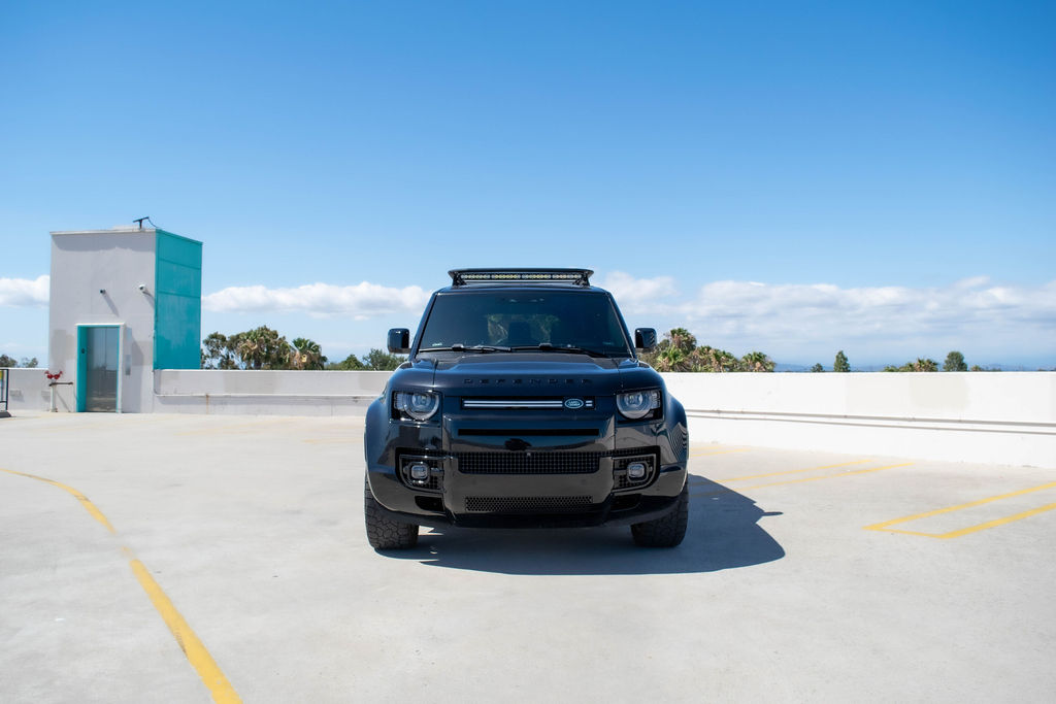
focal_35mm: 27
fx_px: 802
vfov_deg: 47.4
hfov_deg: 66.7
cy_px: 352
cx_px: 528
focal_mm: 18
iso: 400
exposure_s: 1/1600
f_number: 6.3
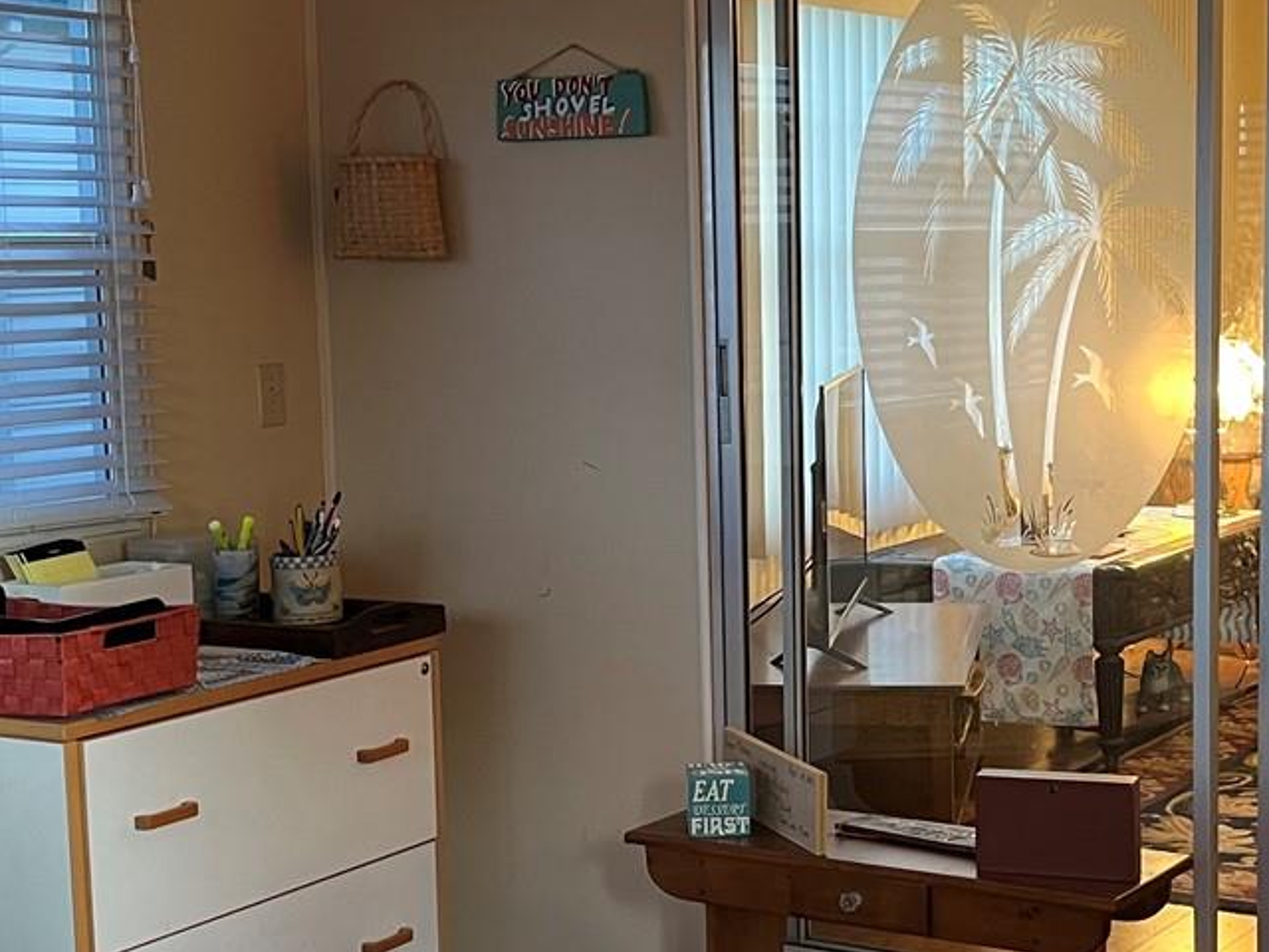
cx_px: 759
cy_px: 539
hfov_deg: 29.7
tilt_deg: -7.0
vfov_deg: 22.6
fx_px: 2383
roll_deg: +0.8
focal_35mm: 65
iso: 250
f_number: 1.6
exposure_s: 1/60
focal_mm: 5.1
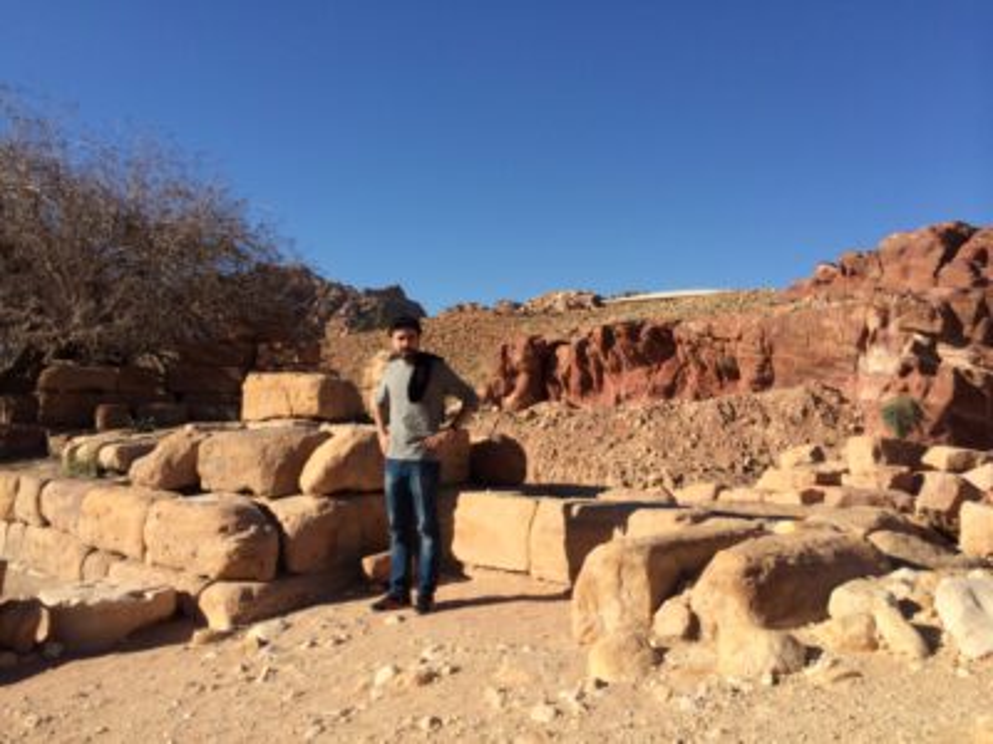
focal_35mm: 30
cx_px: 496
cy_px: 372
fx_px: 861
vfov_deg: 46.8
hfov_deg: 60.0
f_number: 2.2
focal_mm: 4.12
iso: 32
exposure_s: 1/2283
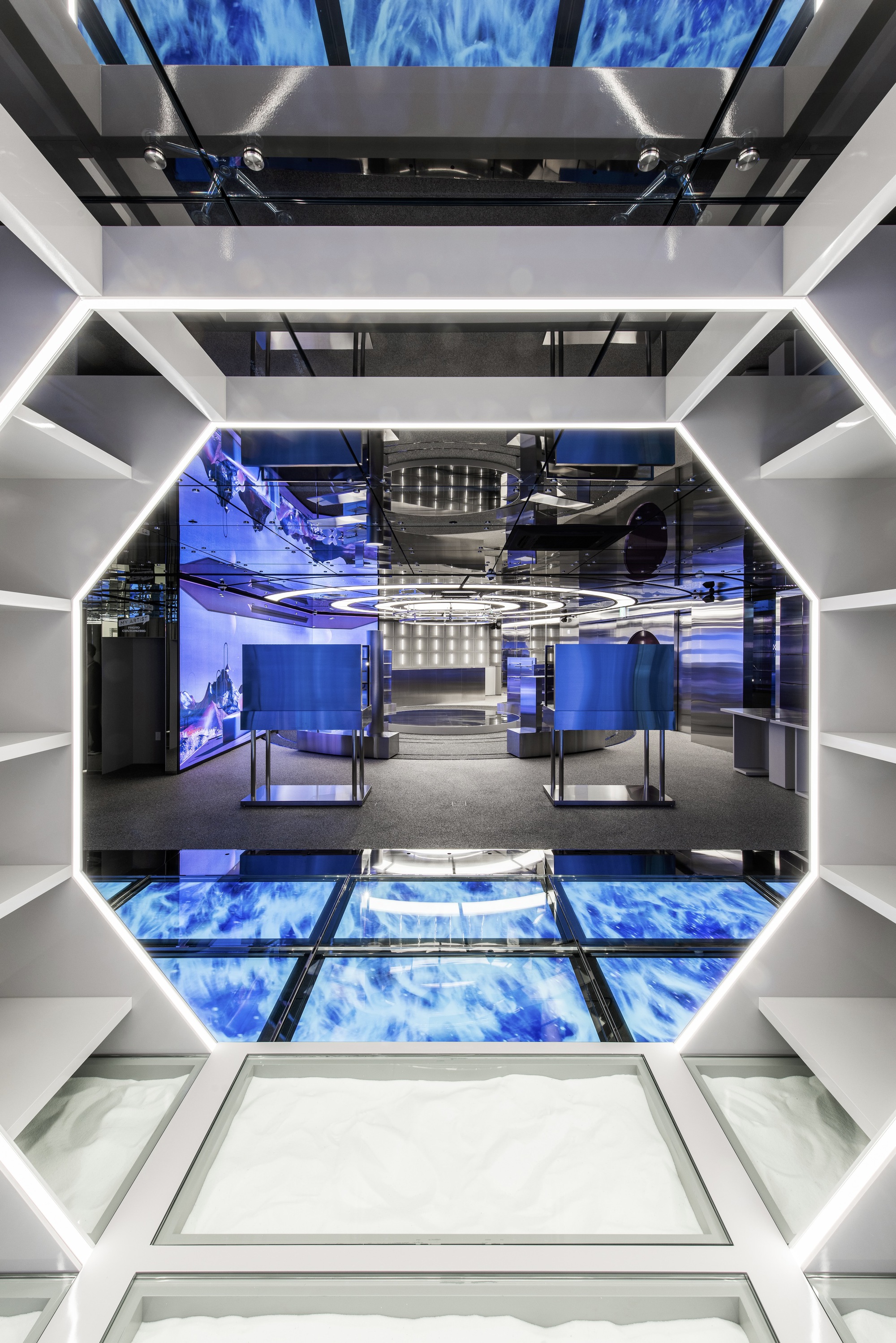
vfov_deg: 104.2
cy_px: 672
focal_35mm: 14
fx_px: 522
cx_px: 448
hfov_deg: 81.2
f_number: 11
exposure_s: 1/3
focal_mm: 14
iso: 100
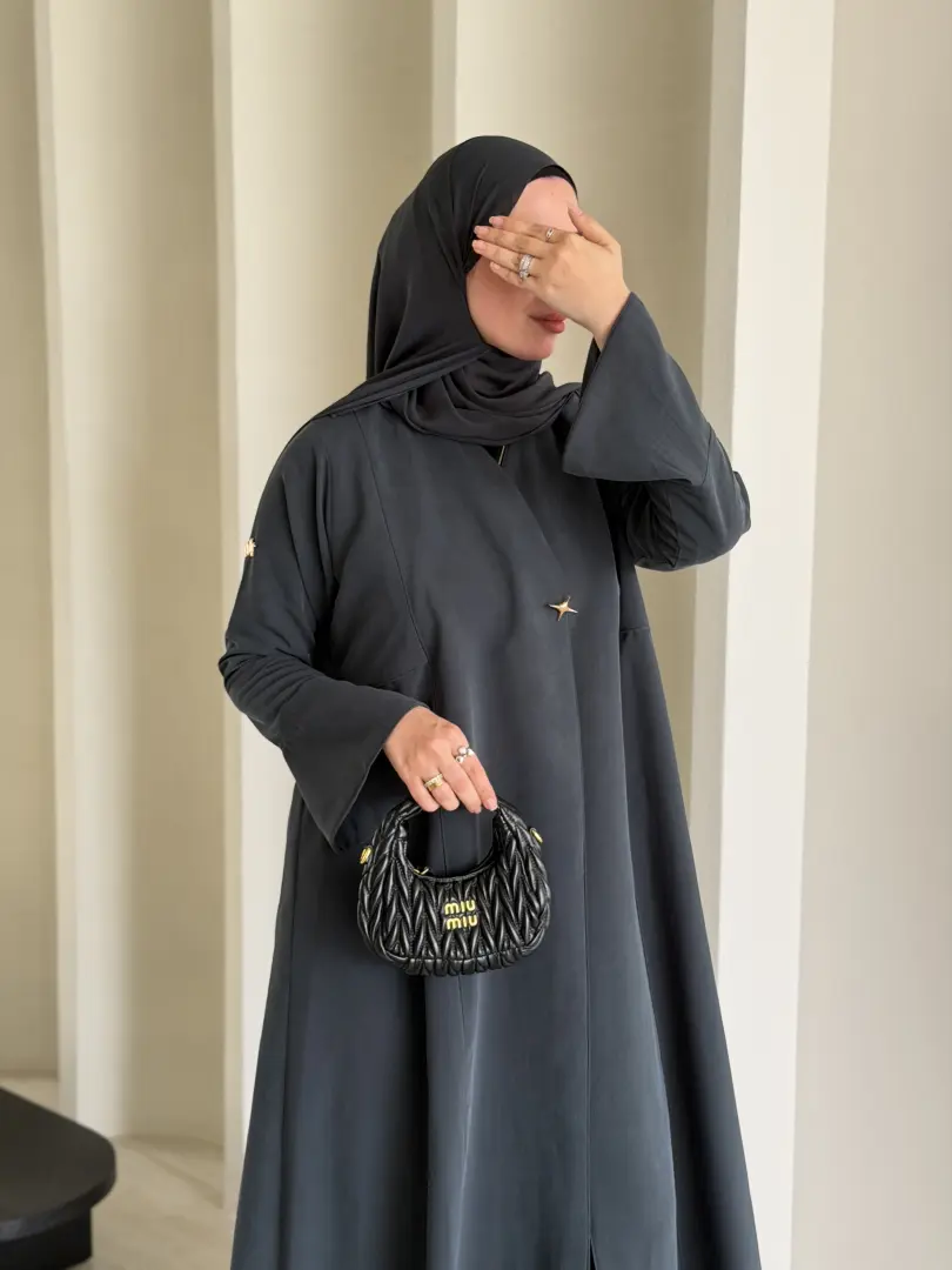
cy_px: 635
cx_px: 476
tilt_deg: -7.7
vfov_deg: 39.7
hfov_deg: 30.3
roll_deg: +0.1
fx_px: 1760
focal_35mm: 48
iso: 250
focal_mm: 6.76
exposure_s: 1/60
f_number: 1.78
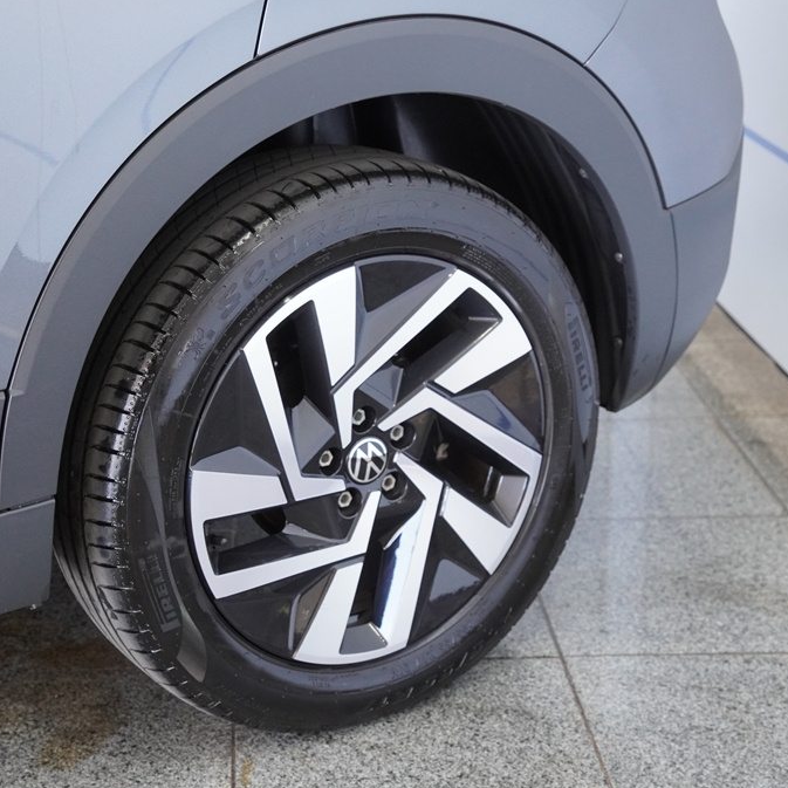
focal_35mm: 66
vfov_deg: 26.1
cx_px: 300
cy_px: 395
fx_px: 1700
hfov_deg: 26.0
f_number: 3.5
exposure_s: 1/160
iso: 1600
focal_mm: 34
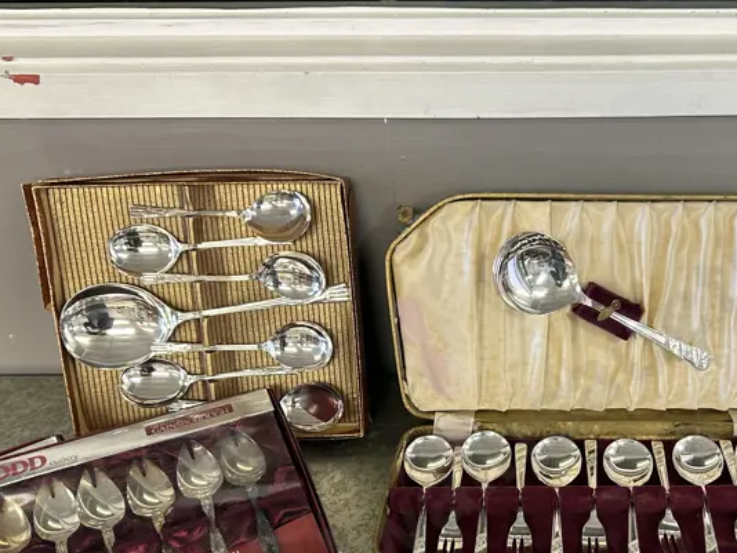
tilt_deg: -42.3
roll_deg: -1.0
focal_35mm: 46
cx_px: 538
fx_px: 980
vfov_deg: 30.9
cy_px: 428
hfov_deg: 40.2
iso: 125
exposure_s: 1/50
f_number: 1.78
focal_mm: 6.86
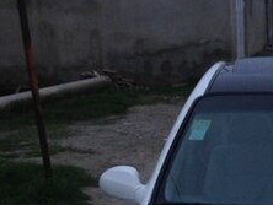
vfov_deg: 14.2
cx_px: 305
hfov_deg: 19.1
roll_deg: -1.4
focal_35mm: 98
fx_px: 774
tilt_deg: -21.4
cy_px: 298
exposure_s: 1/30
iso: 50
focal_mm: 4.12
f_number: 2.4
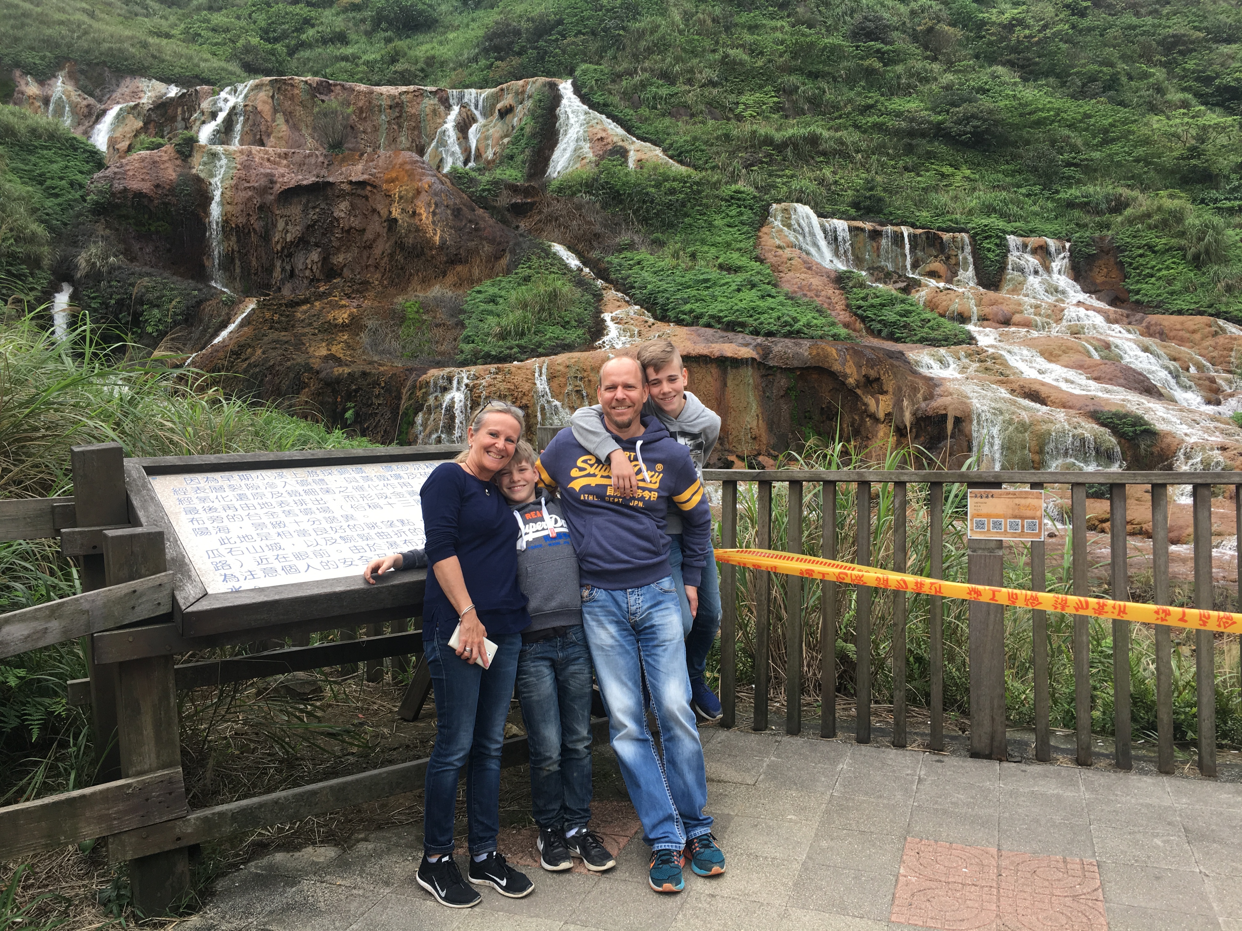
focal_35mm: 29
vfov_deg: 48.2
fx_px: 1041
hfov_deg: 61.7
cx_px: 621
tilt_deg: -2.4
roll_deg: +2.0
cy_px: 466
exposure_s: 1/120
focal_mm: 4.15
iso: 25
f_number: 2.2
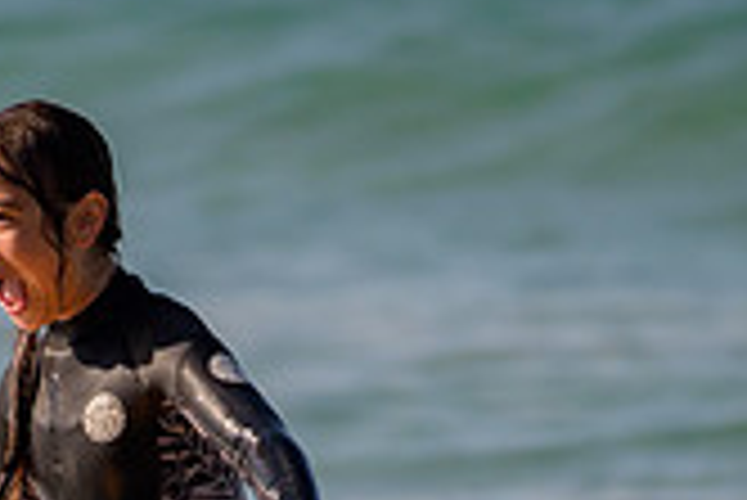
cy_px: 660
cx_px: 129
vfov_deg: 0.6
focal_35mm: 2146
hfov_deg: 1.0
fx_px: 44567
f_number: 5.6
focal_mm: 500
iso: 160
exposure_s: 1/2000
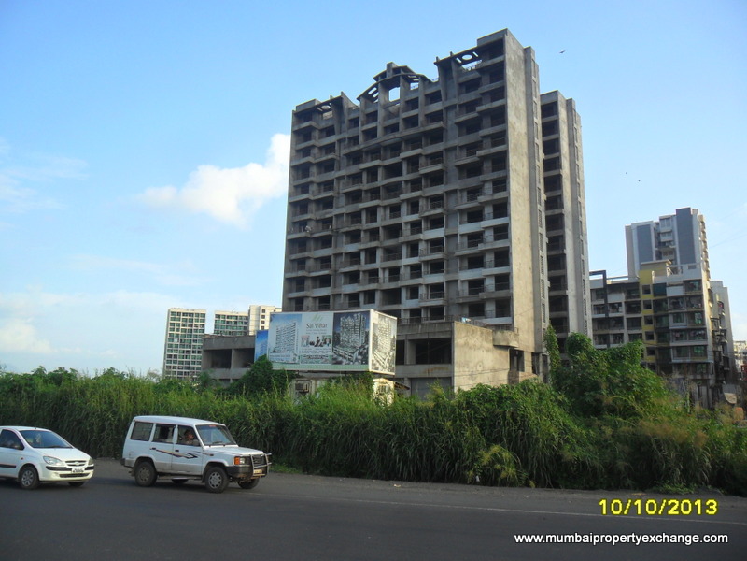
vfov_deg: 51.4
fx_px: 583
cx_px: 374
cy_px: 280
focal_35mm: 27
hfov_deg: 65.3
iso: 100
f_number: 3.5
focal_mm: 4.9
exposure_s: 1/500
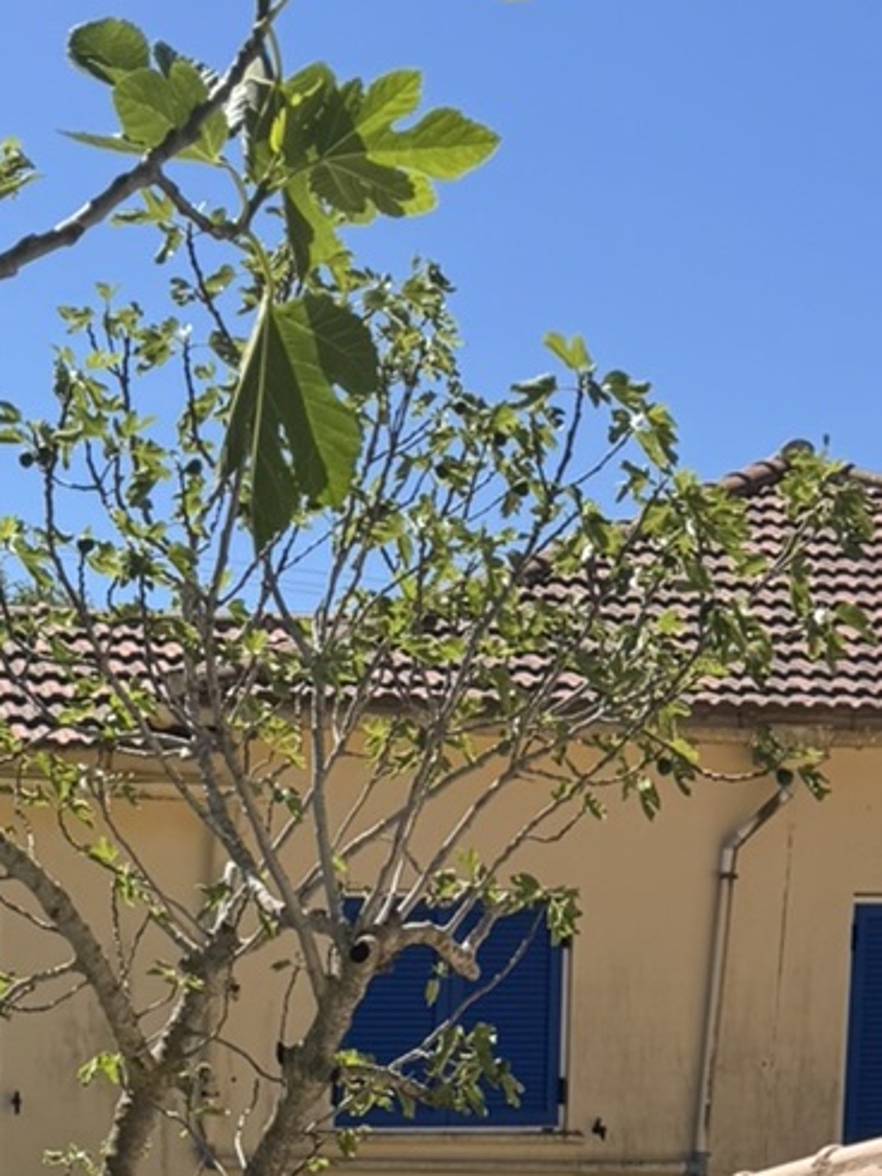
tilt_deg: -7.5
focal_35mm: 85
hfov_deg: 17.1
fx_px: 2889
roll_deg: -0.9
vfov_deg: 20.9
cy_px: 1528
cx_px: 97
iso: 80
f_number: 1.78
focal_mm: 6.76
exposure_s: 1/3802
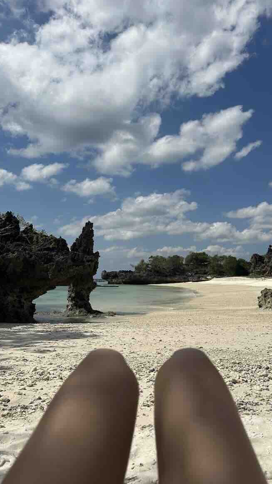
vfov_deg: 69.8
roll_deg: -2.8
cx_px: 157
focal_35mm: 27
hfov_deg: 42.8
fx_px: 346
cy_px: 248
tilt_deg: +4.1
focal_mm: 6.86
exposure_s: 1/13699
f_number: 1.78
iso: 80
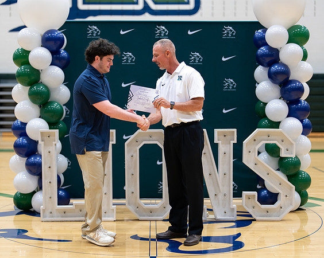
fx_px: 592
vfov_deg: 24.6
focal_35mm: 62
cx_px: 149
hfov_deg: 30.6
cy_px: 136
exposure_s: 1/320
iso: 400
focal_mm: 50
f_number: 1.2
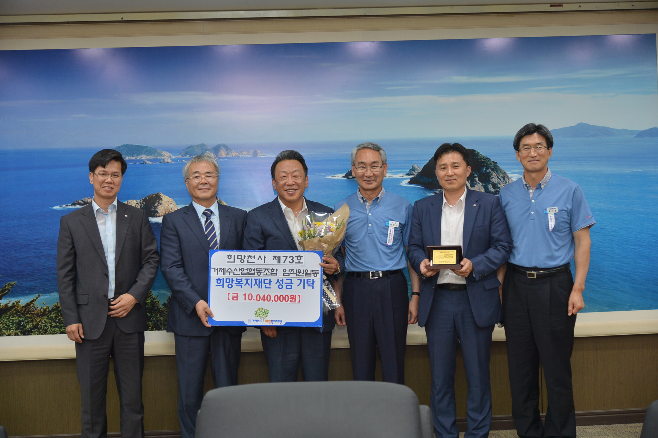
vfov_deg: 24.6
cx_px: 329
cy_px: 219
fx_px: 1005
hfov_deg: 36.3
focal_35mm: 55
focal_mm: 55
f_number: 4
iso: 400
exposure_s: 1/250
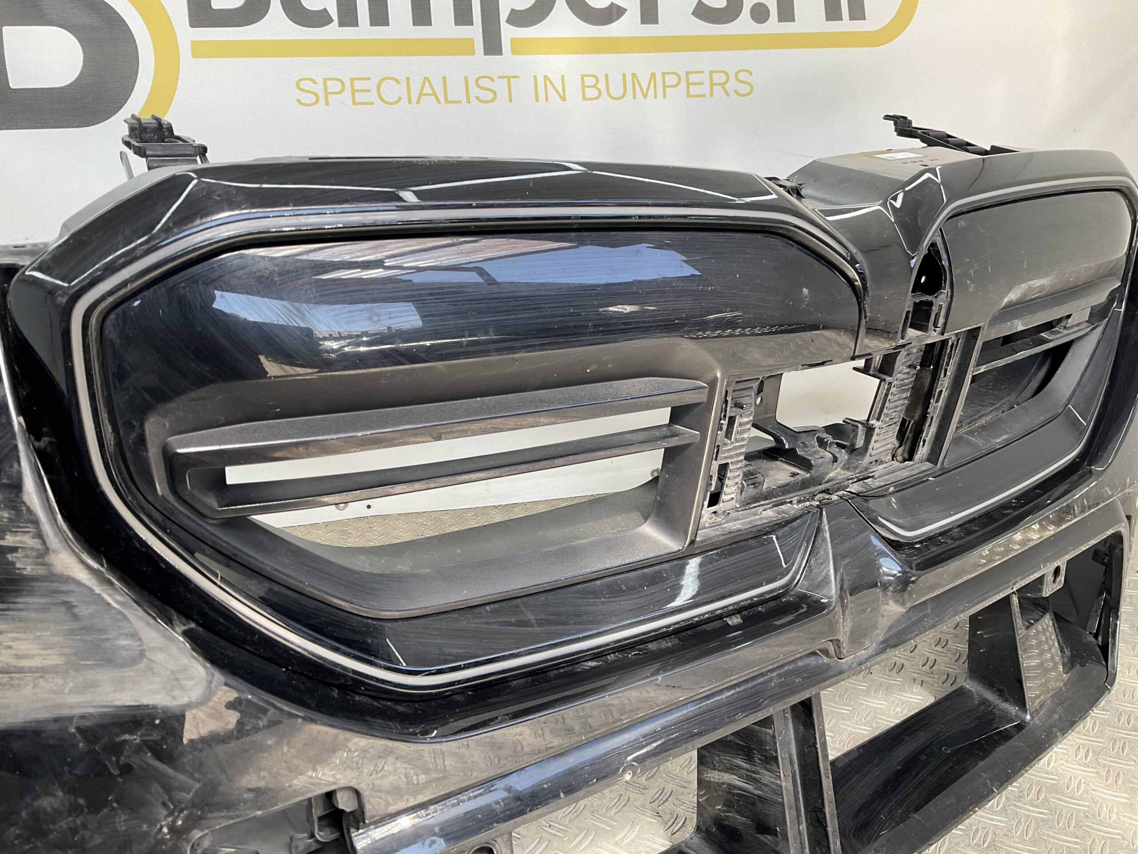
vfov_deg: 48.2
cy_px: 427
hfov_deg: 61.7
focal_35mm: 29
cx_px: 569
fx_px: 953
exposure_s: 1/100
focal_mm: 3
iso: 20
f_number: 1.8
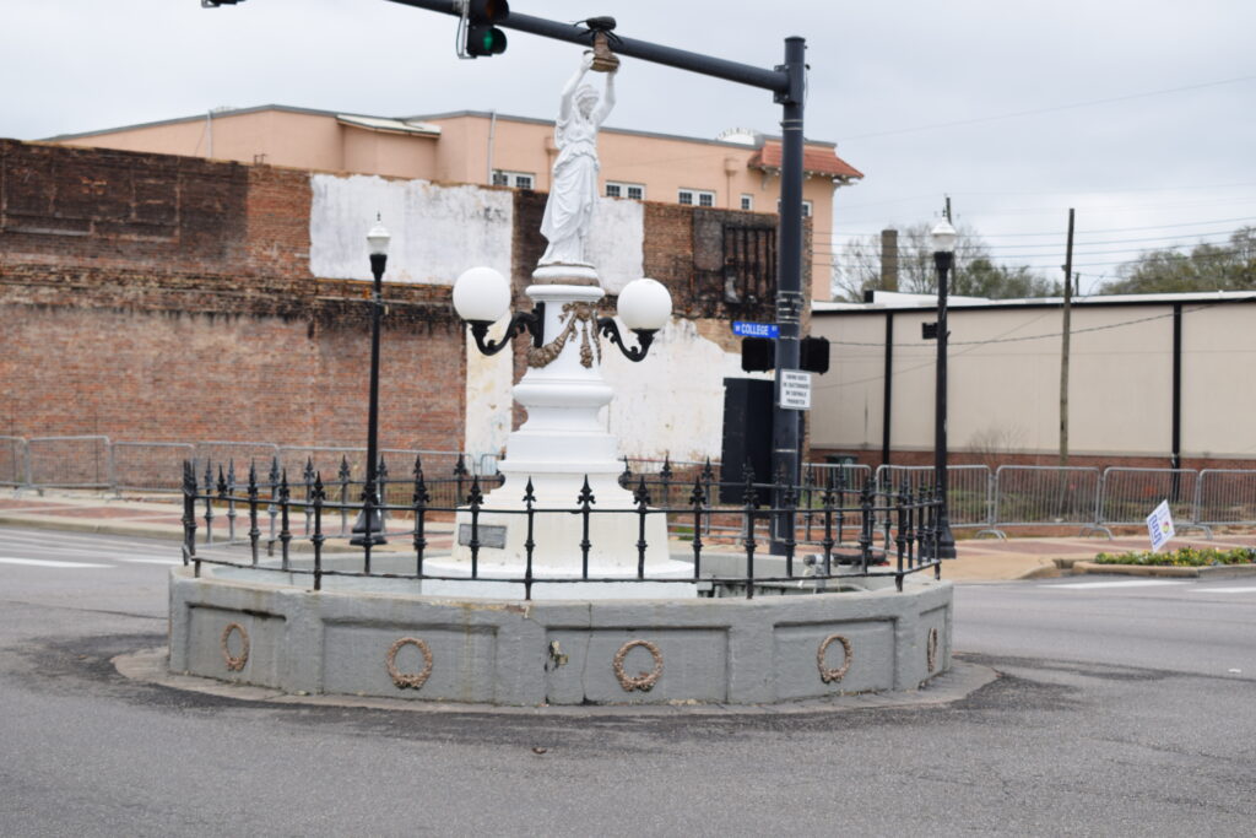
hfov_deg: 29.2
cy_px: 419
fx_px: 2408
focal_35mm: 69
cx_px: 628
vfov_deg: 19.7
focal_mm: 46
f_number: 8
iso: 200
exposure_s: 1/250
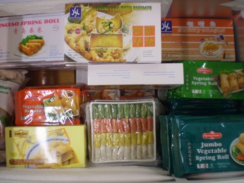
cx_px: 122
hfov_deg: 51.4
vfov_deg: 39.7
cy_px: 92
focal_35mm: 36
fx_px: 254
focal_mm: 6.3
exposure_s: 1/15
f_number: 3.1
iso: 125
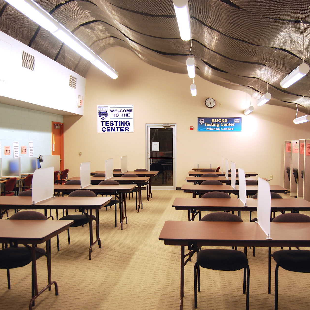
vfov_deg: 45.3
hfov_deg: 45.2
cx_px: 174
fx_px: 371
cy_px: 155
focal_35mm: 37
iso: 220
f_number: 3.5
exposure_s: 1/30
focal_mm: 19
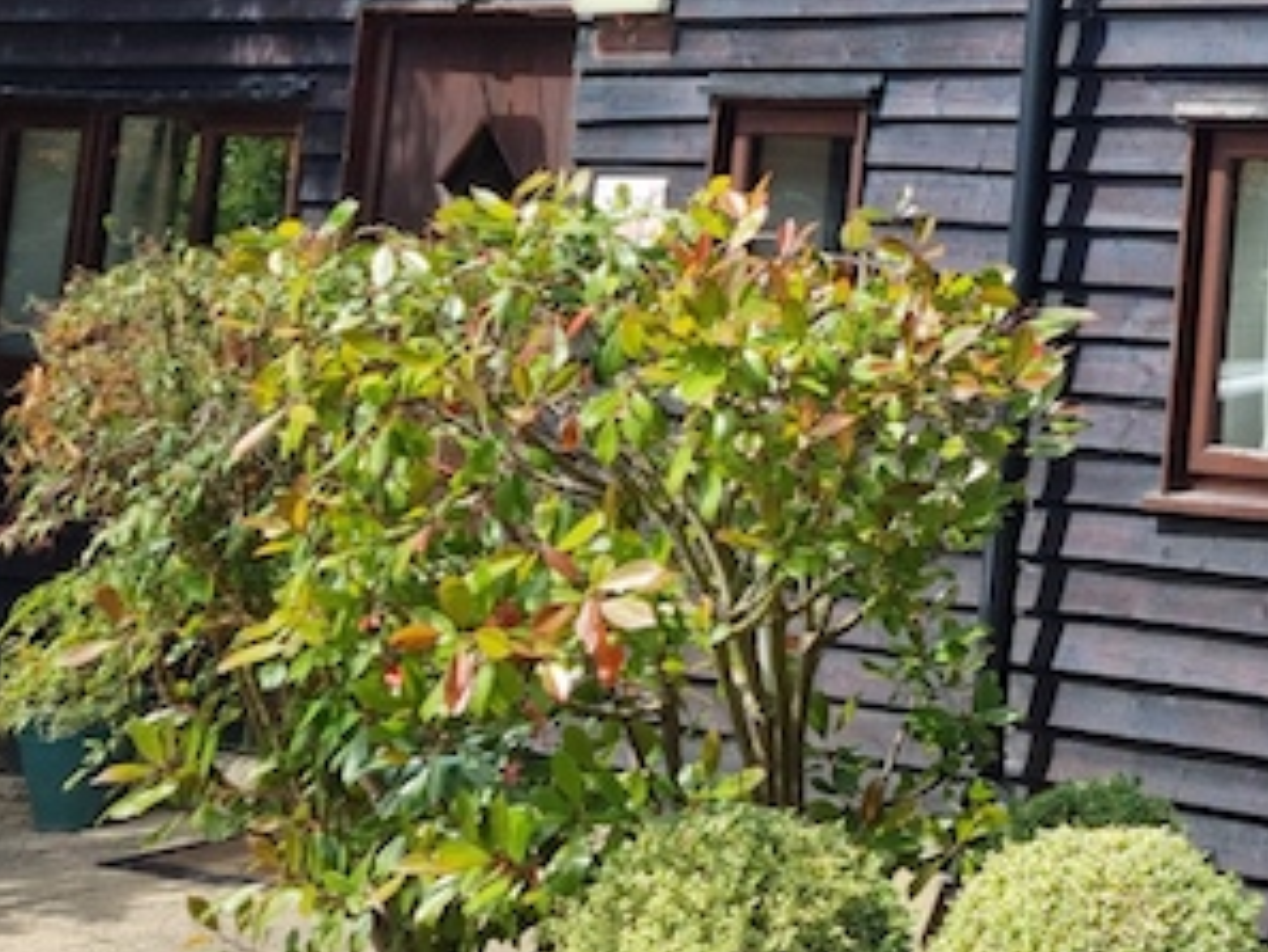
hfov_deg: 17.0
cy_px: -273
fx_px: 3701
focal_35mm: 101
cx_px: 2071
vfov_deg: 14.1
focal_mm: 6.7
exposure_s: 1/494
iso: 50
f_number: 1.8
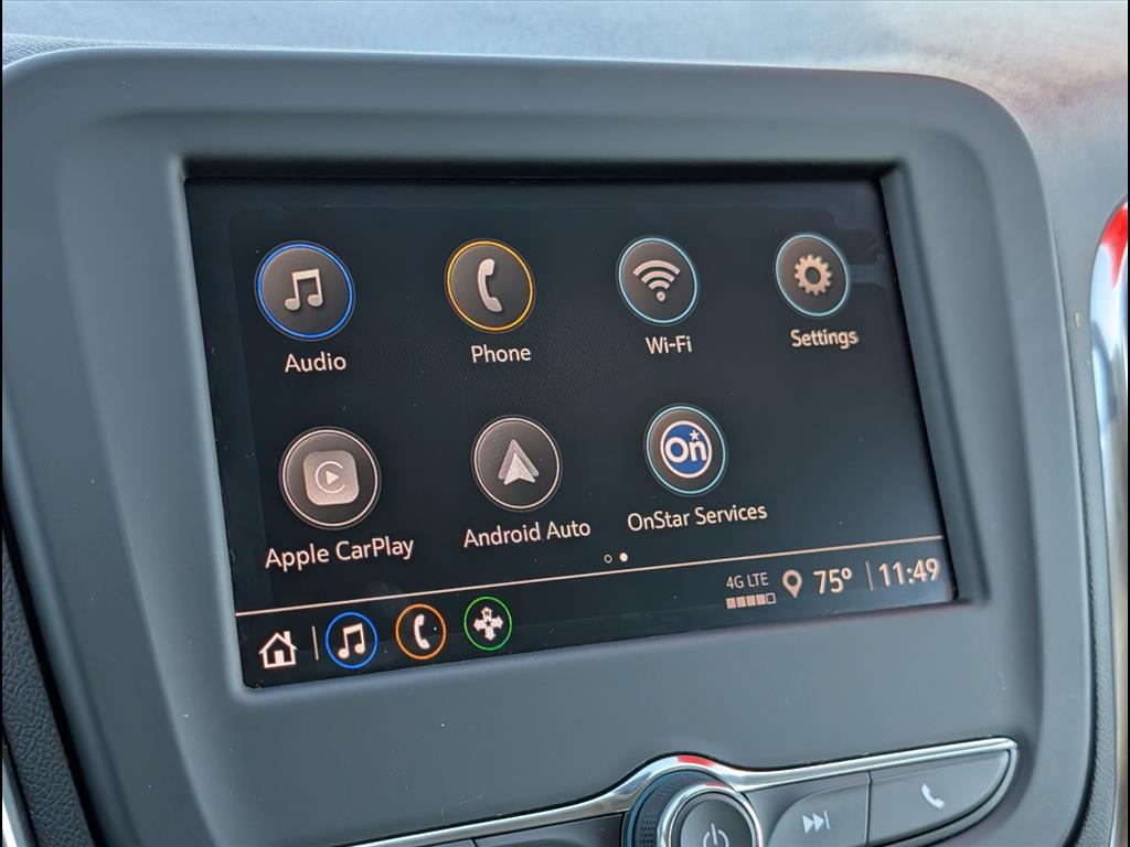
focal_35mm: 49
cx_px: 565
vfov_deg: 29.7
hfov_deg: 38.9
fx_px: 1600
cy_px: 424
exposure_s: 1/1429
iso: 583
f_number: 1.68
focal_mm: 6.9
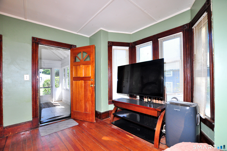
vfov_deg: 77.2
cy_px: 76
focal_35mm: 15
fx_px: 94
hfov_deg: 100.5
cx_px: 114
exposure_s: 1/100
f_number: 5
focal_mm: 10
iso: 800
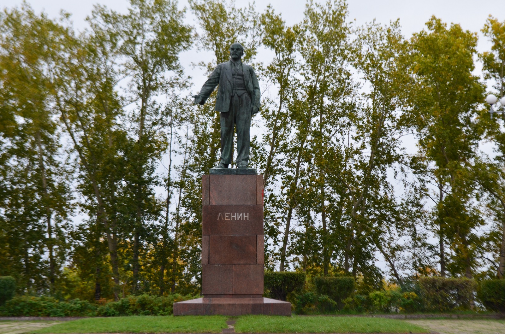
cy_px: 167
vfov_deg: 16.5
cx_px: 252
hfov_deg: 24.7
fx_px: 1155
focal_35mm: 82
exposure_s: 1/60
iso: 360
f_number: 10
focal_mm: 55
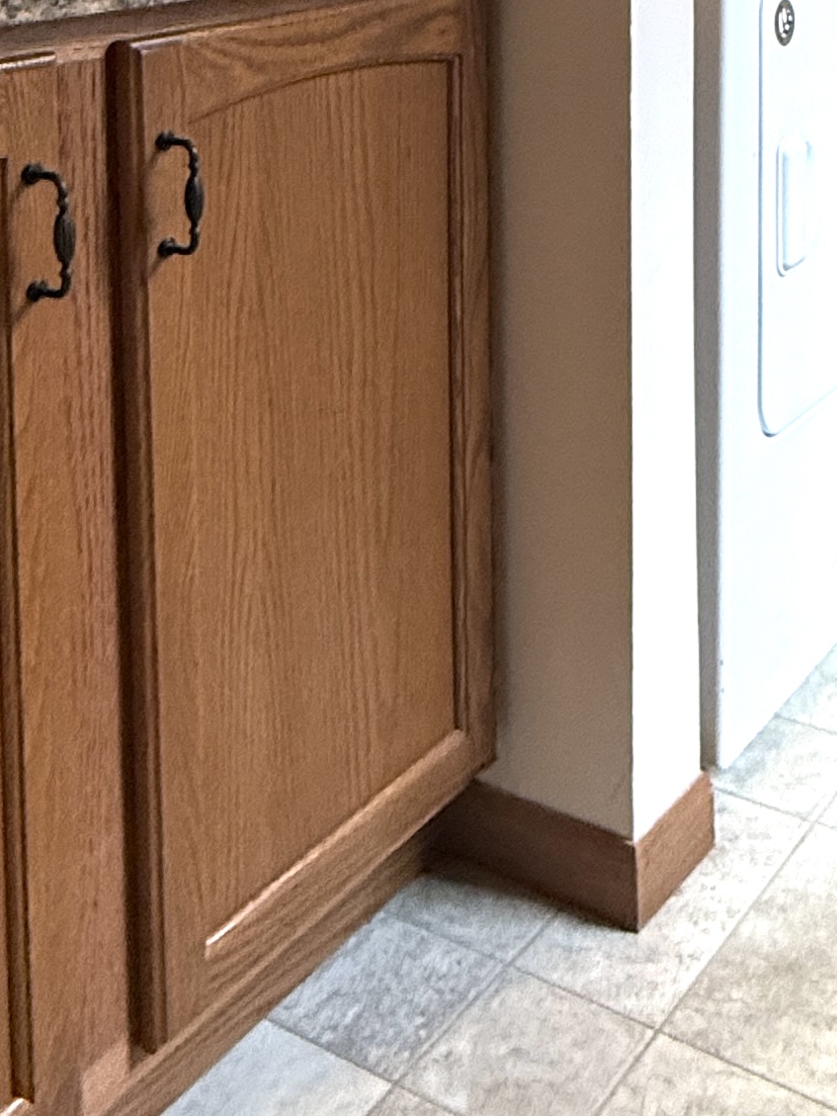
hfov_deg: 28.4
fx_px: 1612
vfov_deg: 33.8
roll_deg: +0.3
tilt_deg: -0.8
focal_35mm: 50
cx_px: 684
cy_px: -77
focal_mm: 2.22
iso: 320
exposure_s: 1/120
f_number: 2.2
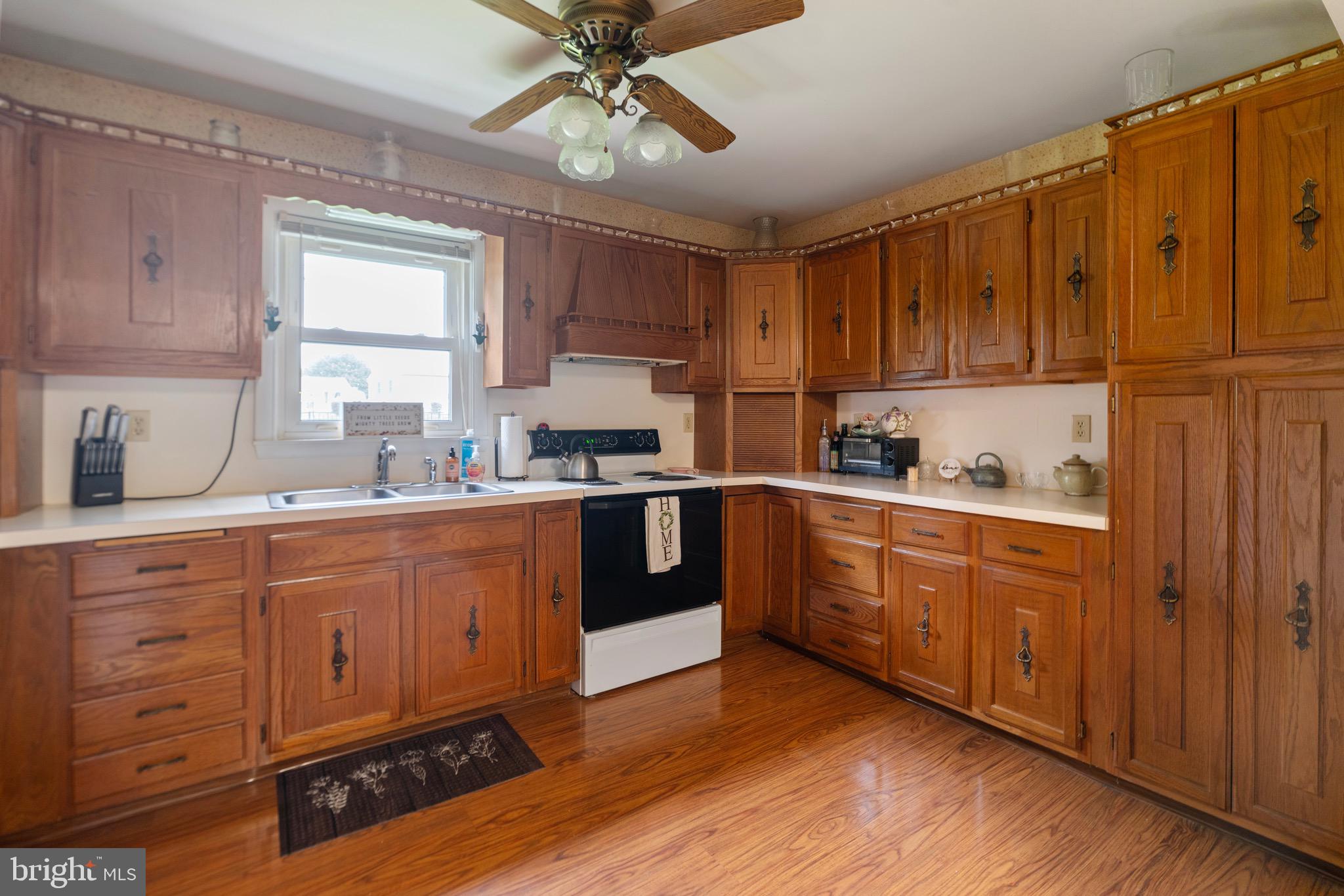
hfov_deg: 96.7
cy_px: 448
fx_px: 597
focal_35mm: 16
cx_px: 672
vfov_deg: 73.8
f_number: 4.5
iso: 500
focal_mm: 16
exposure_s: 1/3
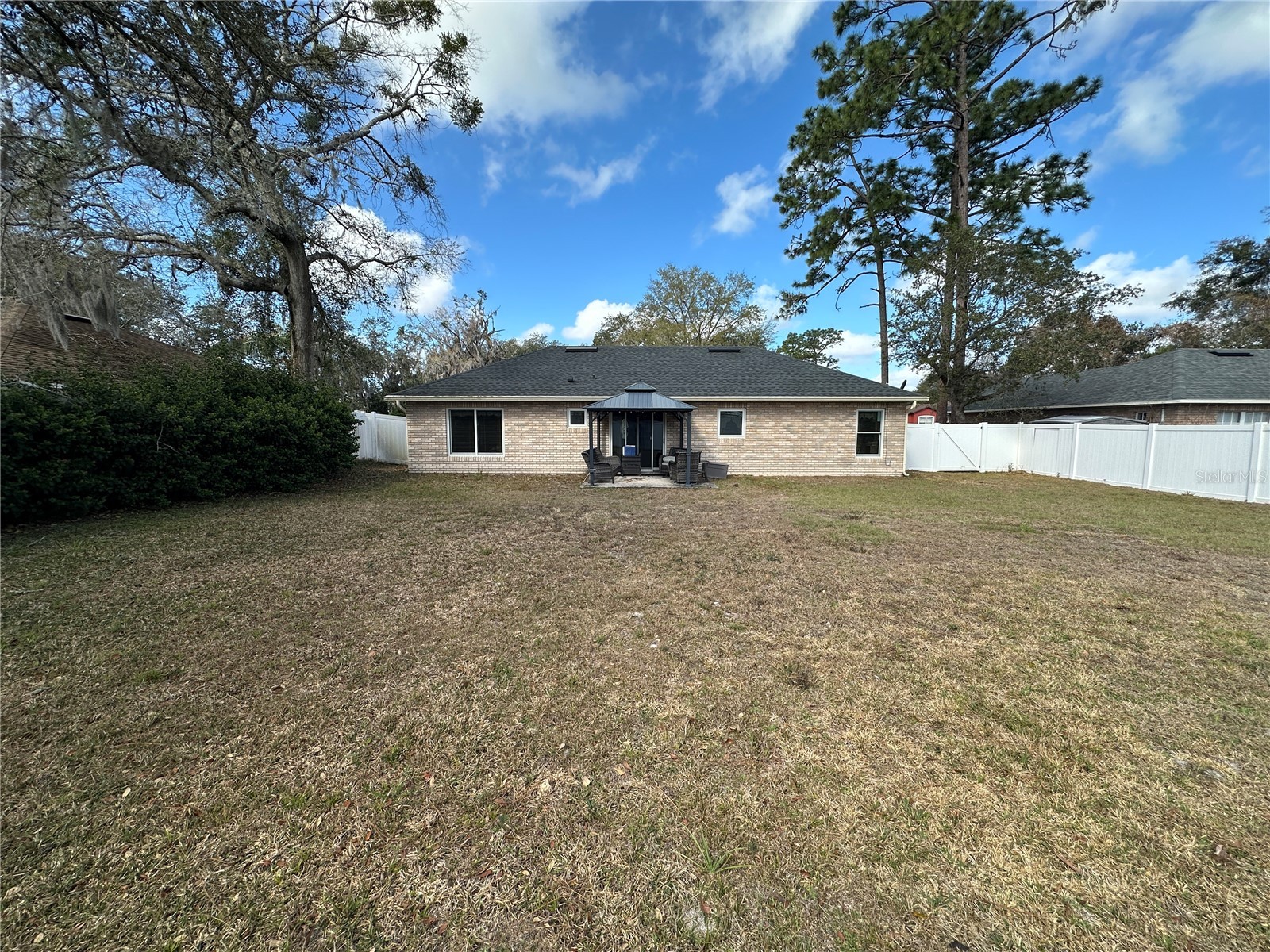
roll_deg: -0.1
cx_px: 635
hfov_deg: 102.1
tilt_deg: -5.2
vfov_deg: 85.7
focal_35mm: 14
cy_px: 476
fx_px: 514
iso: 40
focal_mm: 2.22
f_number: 2.2
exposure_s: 1/924
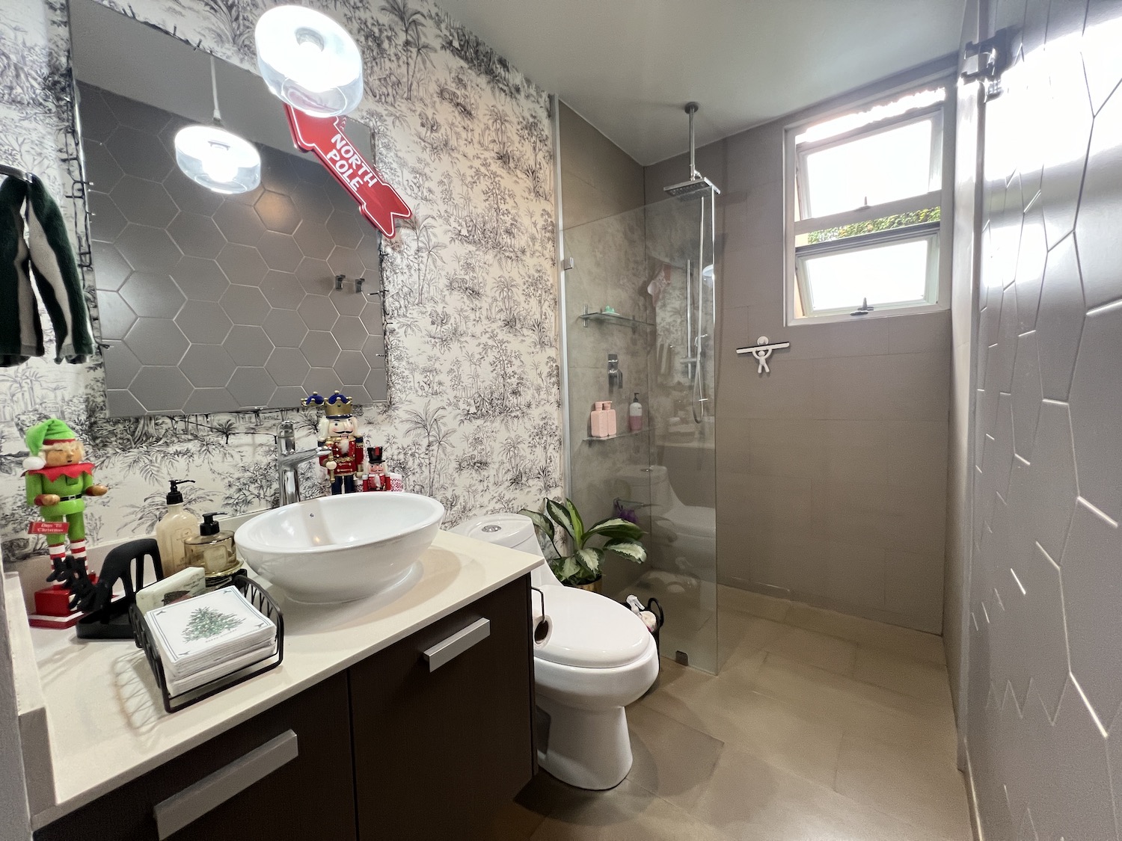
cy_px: 420
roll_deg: +2.6
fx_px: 421
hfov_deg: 106.2
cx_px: 561
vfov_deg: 89.9
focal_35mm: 13
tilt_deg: -4.1
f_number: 1.8
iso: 250
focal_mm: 1.57
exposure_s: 1/60
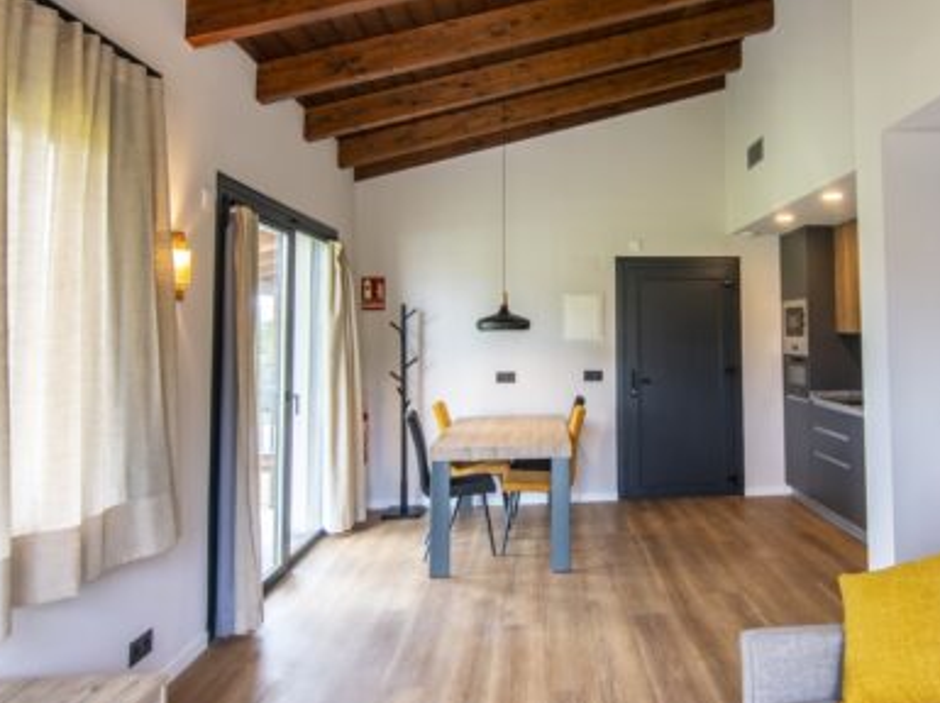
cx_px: 618
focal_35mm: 24
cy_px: 290
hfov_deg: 69.8
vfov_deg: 56.4
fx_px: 651
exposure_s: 1/6
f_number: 13
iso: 320
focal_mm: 11
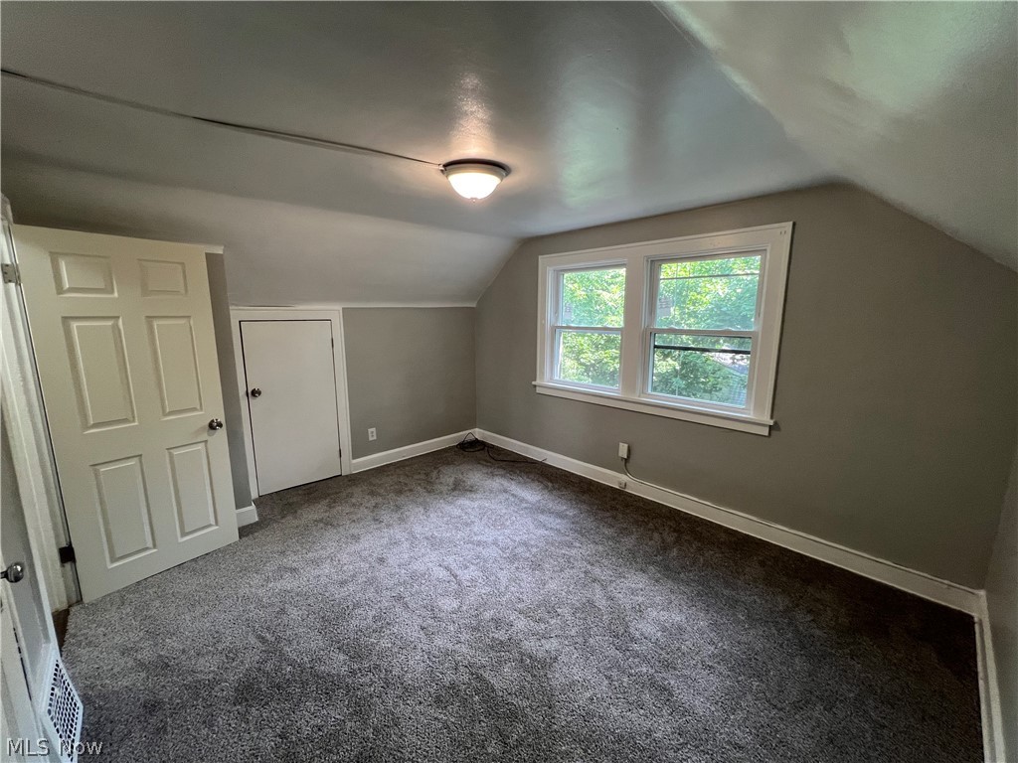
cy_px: 382
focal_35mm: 13
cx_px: 509
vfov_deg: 89.9
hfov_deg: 106.2
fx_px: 382
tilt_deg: -9.9
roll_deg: -0.4
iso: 160
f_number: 1.8
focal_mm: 1.57
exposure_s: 1/60
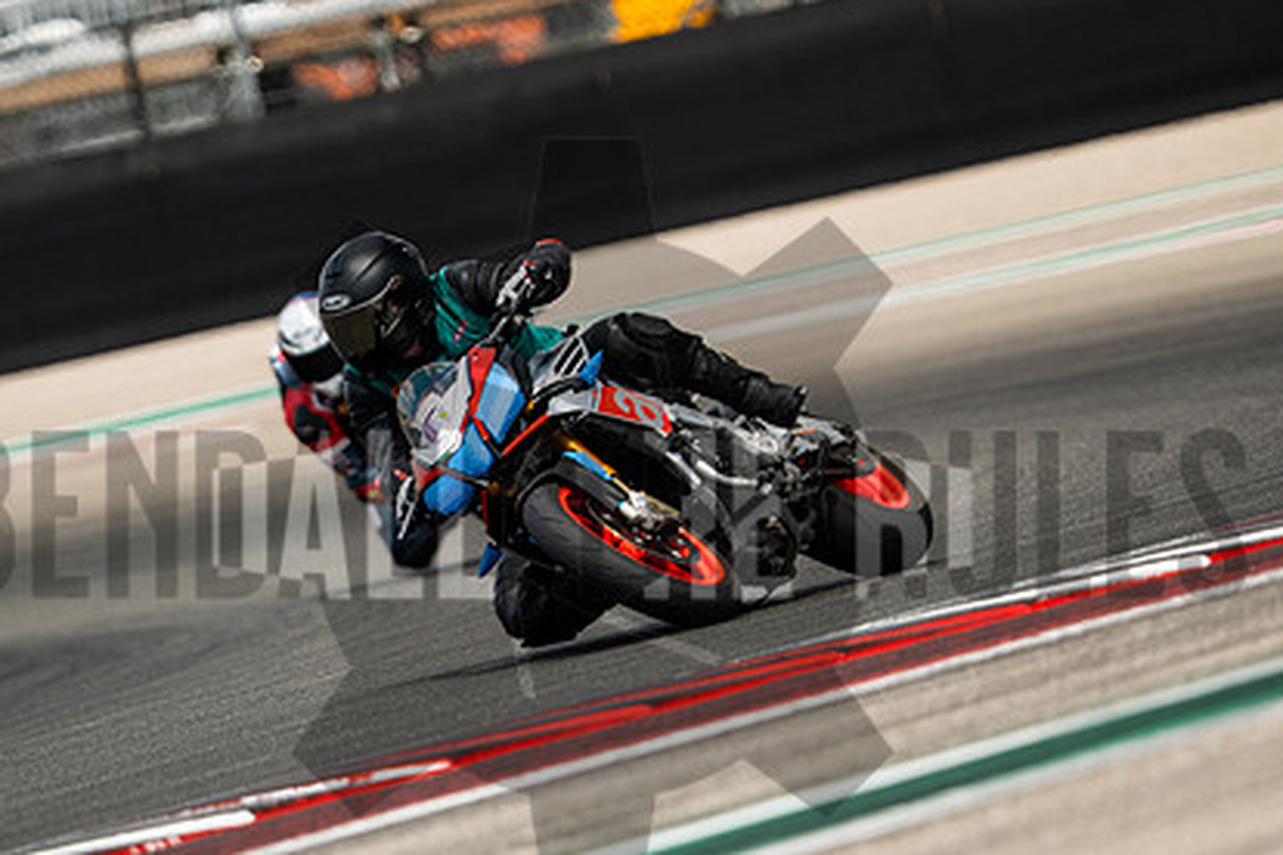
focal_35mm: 588
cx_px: 592
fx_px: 20954
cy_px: 519
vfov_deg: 2.3
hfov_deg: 3.5
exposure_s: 1/2500
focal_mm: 280
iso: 250
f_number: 2.8
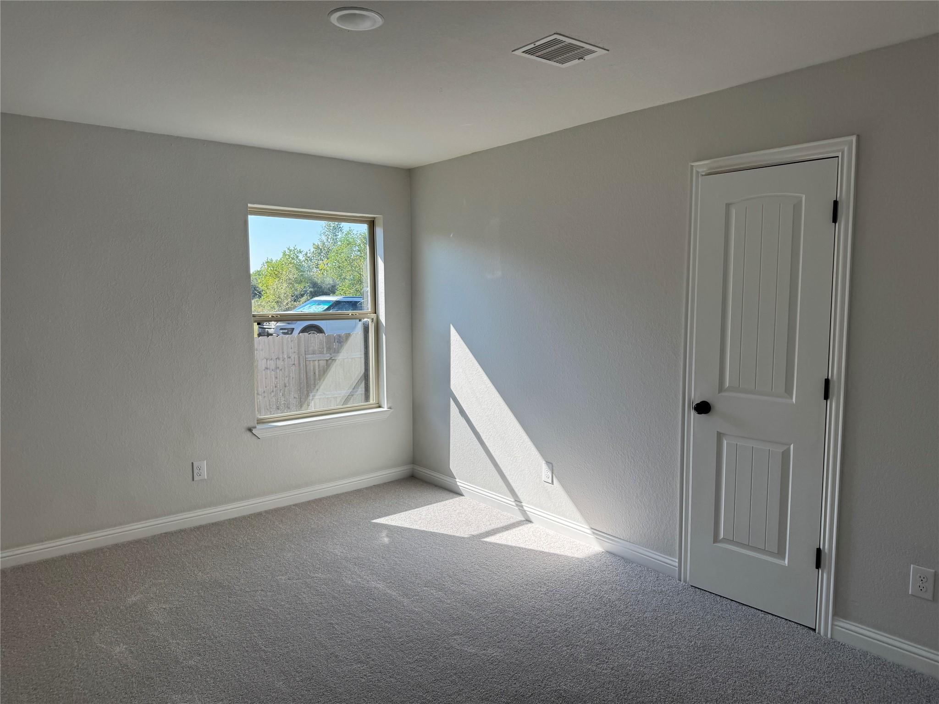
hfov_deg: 71.6
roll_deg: +0.9
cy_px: 352
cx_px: 470
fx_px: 651
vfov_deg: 56.8
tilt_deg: -4.5
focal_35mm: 24
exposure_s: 1/518
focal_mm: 6.76
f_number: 1.78
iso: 80
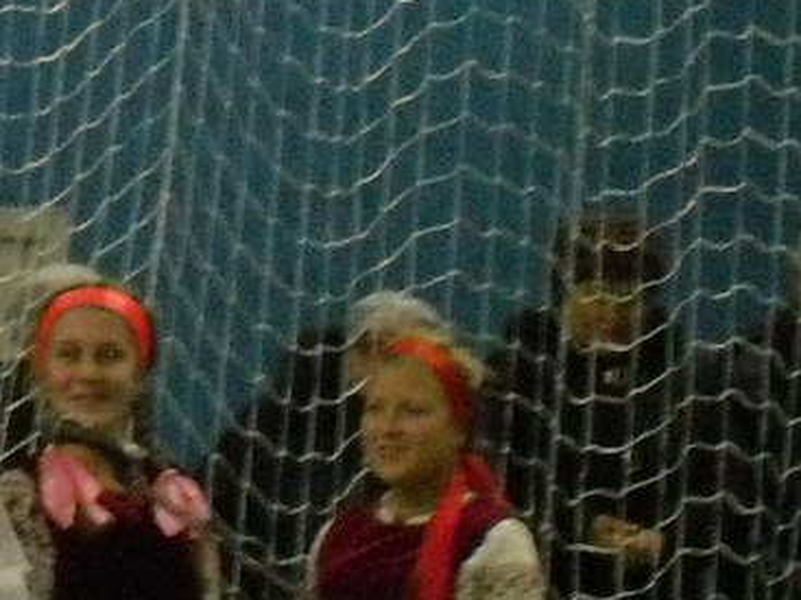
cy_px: -68
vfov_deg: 3.1
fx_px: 11103
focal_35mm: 480
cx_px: -1292
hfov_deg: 4.0
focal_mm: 12.16
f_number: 4.3
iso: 400
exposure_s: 1/56
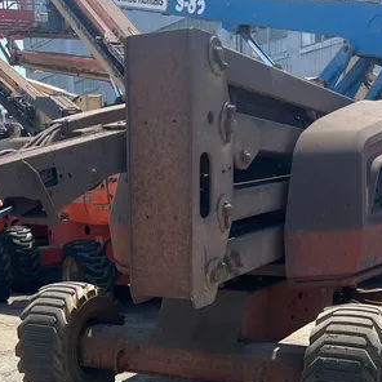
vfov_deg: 28.8
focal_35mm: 57
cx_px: 152
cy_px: 347
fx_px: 712
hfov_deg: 30.0
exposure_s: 1/1776
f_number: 1.6
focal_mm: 5.1
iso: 50
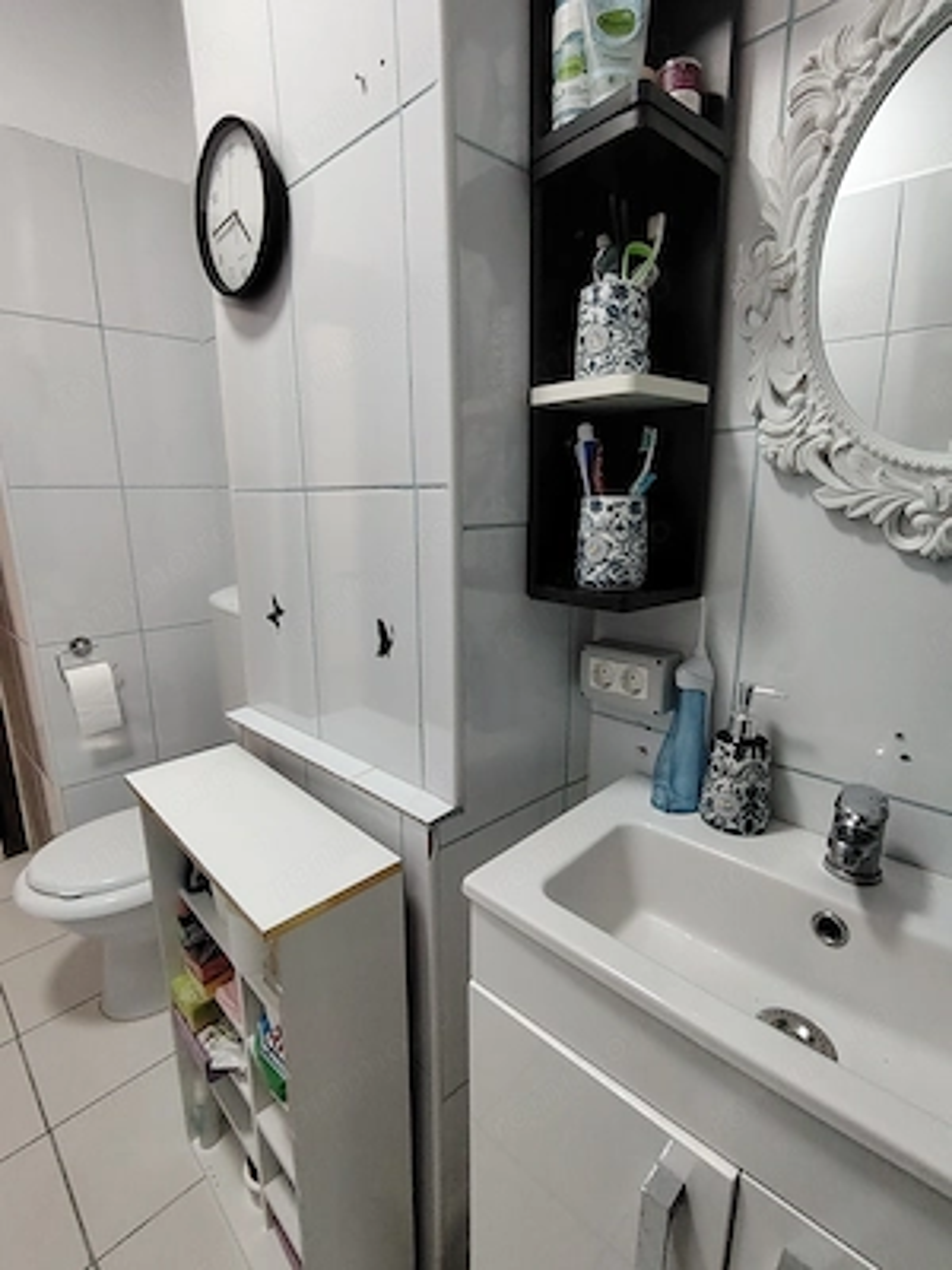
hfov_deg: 74.7
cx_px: 476
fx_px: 623
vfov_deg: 91.0
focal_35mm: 17
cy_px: 635
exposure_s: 1/100
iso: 290
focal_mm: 1.42
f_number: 2.2
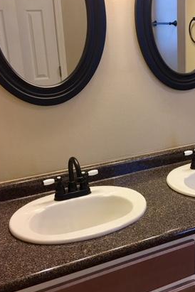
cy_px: 148
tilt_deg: -16.0
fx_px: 382
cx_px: 160
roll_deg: +1.5
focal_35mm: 47
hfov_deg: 28.0
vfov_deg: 41.9
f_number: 2.2
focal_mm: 4.15
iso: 25
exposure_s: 1/15
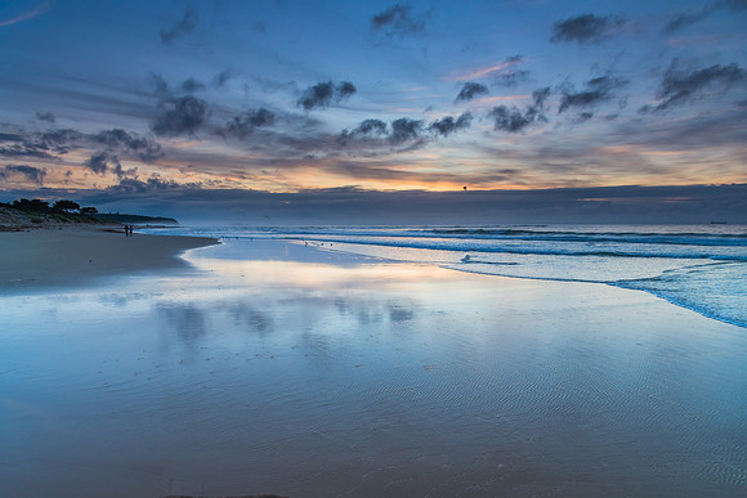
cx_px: 374
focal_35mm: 24
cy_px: 249
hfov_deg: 72.9
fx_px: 506
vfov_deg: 52.5
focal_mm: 24
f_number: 6.3
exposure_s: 1/60
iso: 400
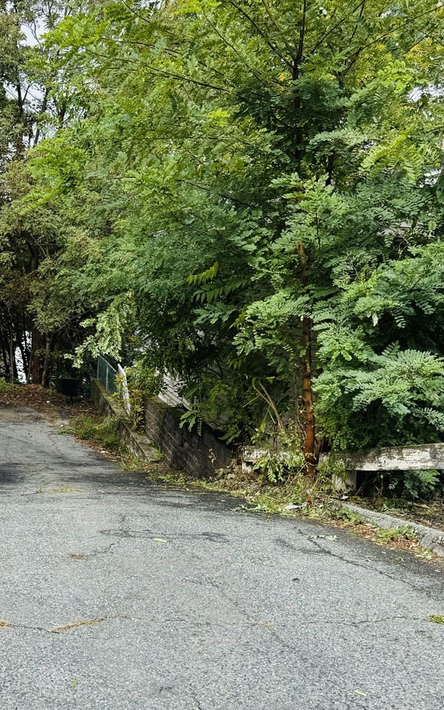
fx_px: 755
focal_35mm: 39
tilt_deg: -10.8
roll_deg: -2.5
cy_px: 415
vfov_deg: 50.2
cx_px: 94
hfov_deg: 32.0
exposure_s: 1/1855
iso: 80
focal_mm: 6.76
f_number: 1.78
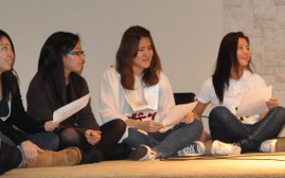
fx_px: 1266
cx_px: 394
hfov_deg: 12.4
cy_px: 68
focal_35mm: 163
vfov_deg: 8.0
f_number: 5
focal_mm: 28
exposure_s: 1/60
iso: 1600
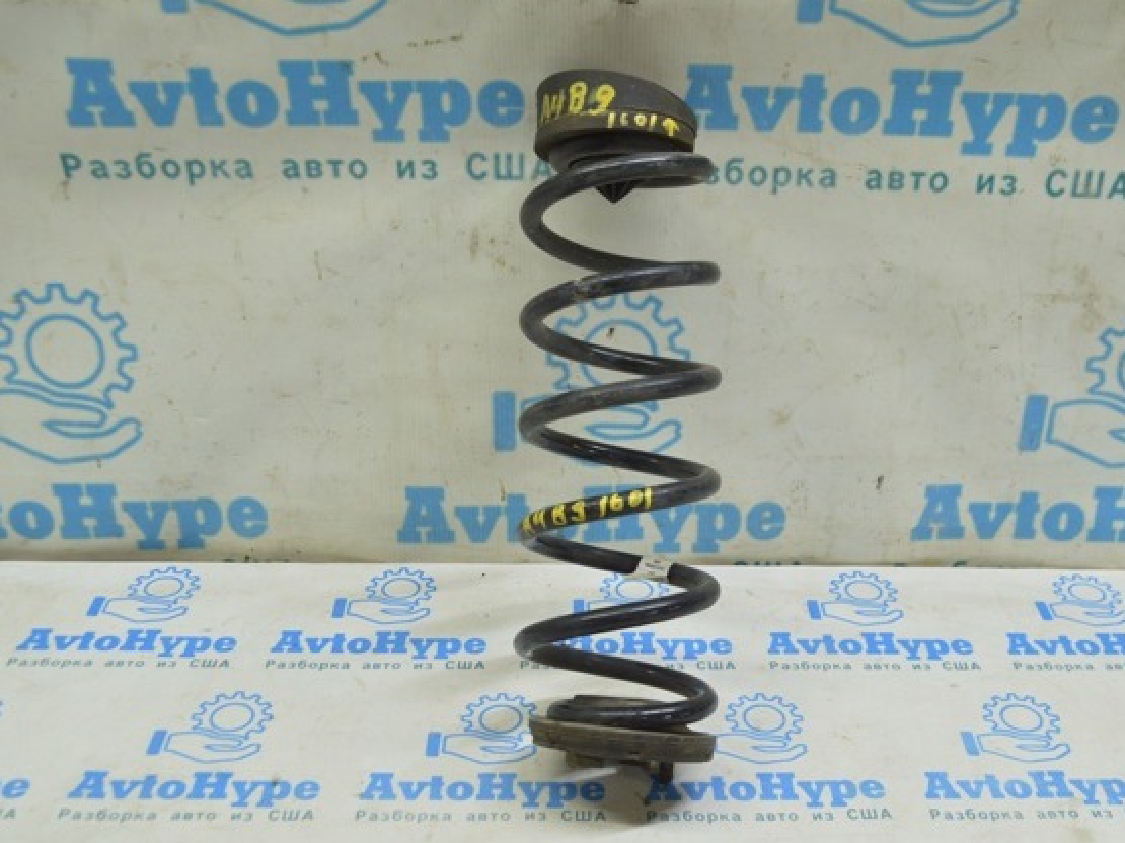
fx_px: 1350
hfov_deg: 45.2
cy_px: 418
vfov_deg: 34.7
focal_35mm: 42
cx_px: 616
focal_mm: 25
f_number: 5.6
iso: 400
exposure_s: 1/20
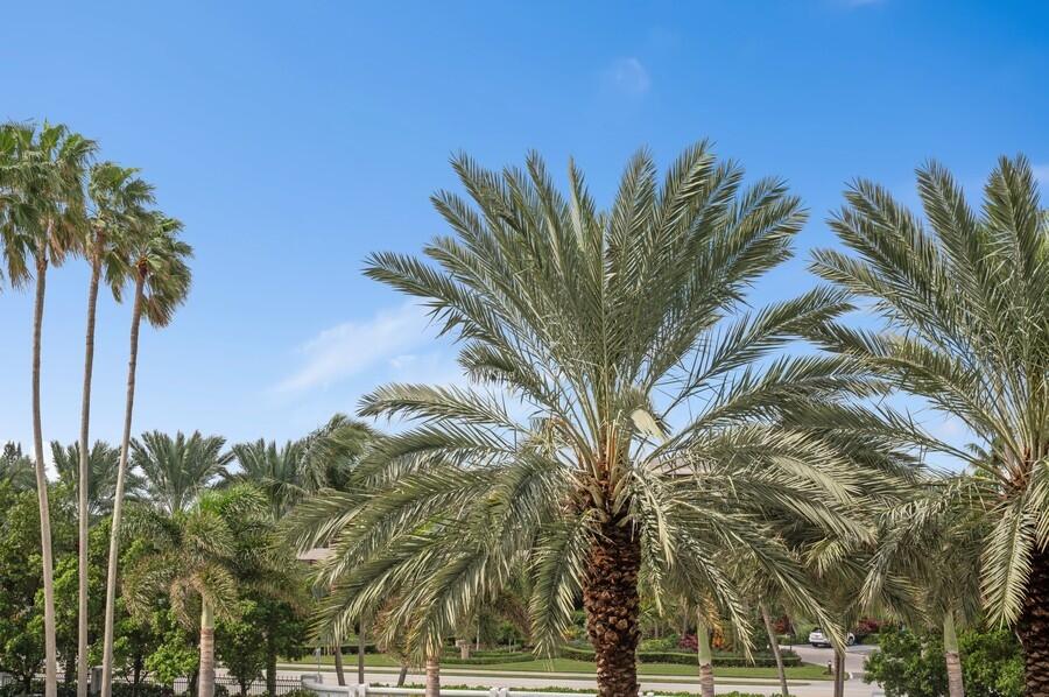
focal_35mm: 40
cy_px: 348
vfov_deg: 33.3
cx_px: 524
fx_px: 1164
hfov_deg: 48.5
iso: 100
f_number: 11
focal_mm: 40
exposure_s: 1/200
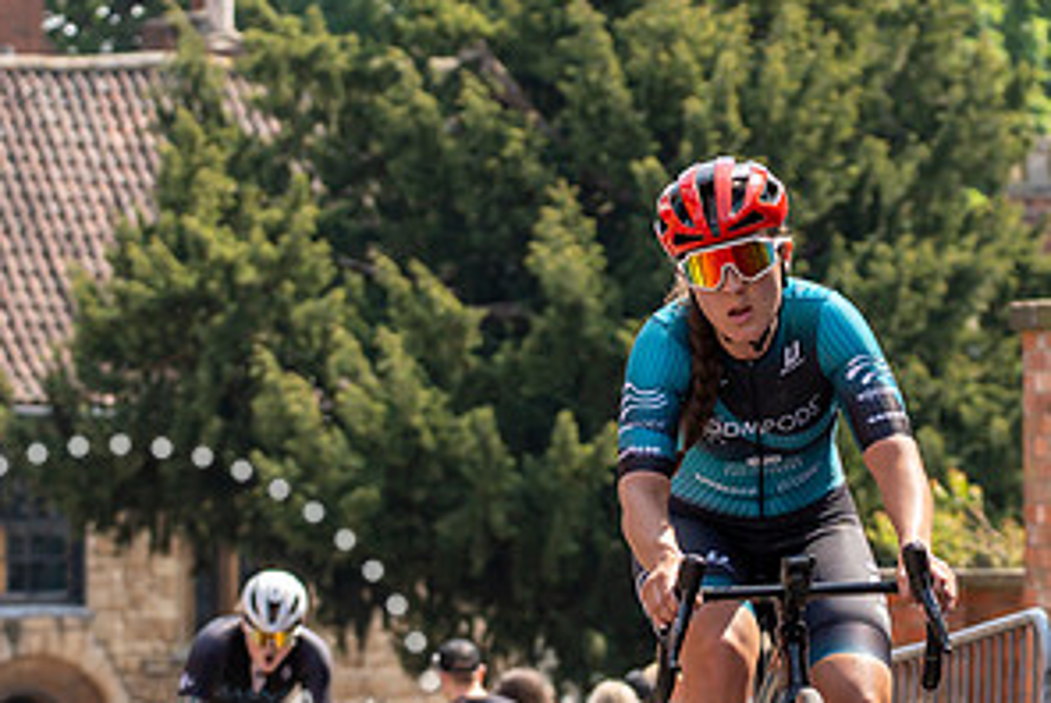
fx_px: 6400
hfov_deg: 9.4
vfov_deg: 6.3
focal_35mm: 219
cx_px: 772
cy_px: 459
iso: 160
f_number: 3.5
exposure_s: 1/2500
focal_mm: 72
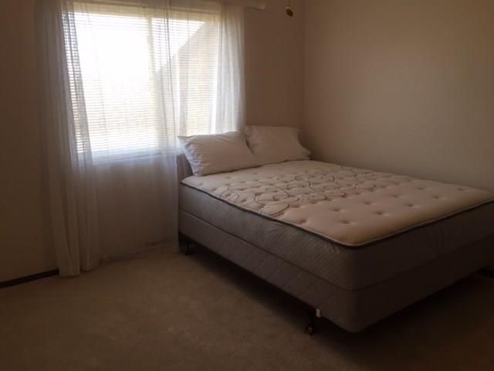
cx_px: 247
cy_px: 186
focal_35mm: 29
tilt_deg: -12.9
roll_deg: +0.2
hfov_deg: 61.7
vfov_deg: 48.2
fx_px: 414
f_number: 2.2
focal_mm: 4.15
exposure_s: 1/40
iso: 32
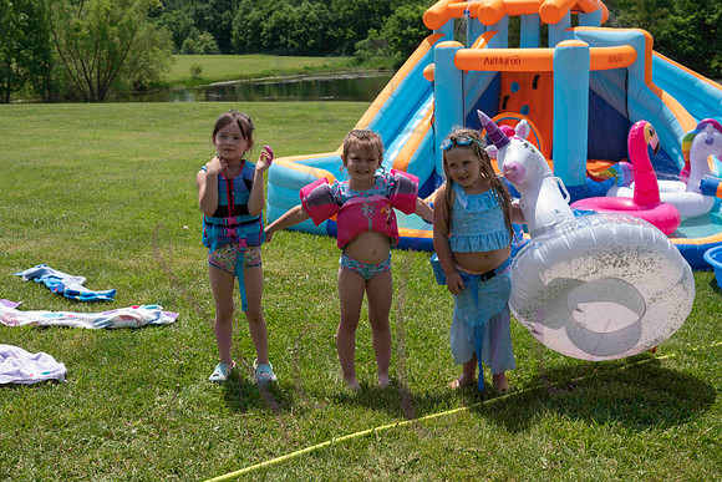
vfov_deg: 29.7
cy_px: 245
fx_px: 908
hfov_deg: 43.4
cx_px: 368
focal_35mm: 45
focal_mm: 42
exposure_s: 1/500
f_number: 10
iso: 400
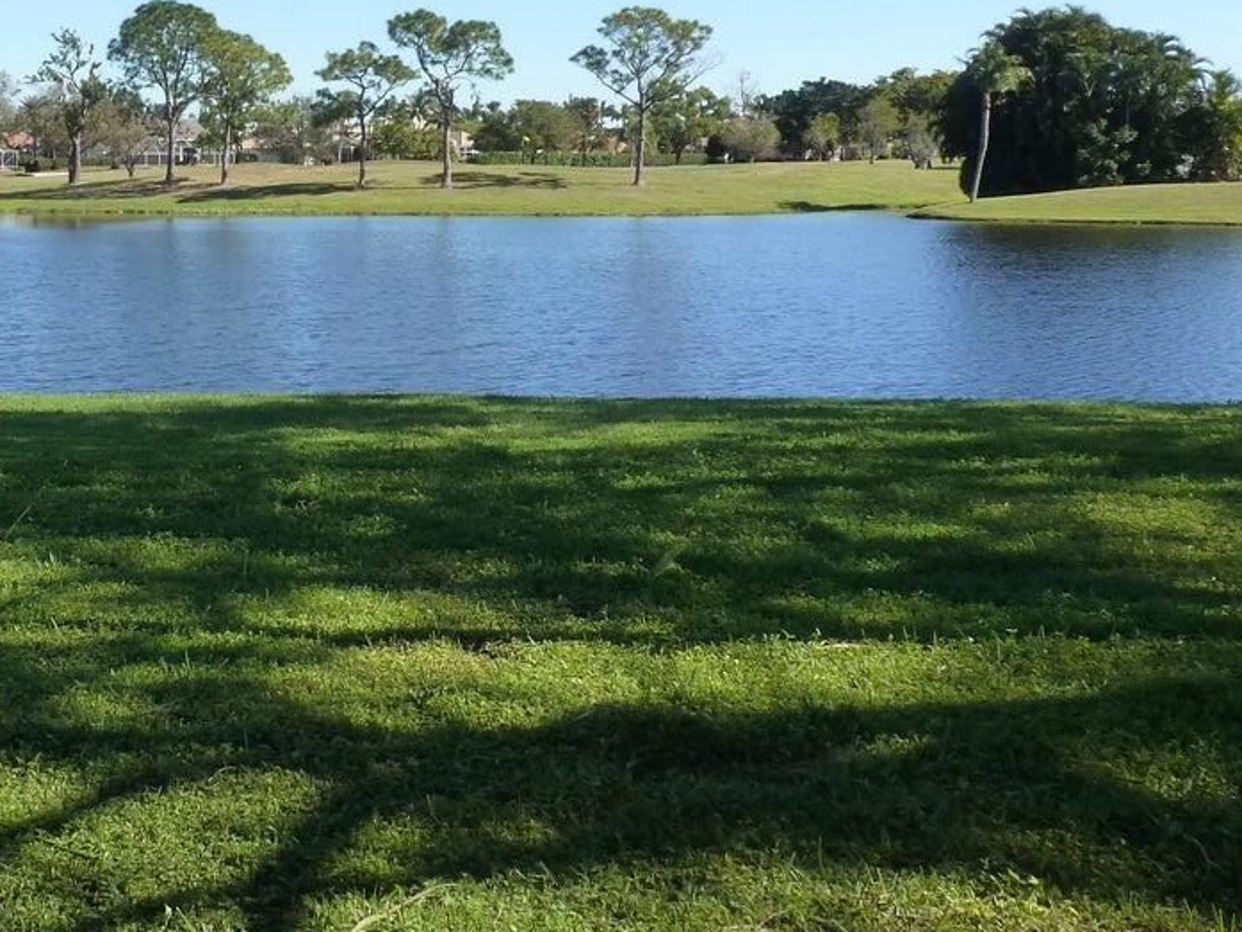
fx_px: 1687
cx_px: 142
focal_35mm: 47
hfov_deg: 37.9
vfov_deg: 30.4
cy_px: 232
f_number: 4
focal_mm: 4.3
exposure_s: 1/500
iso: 160
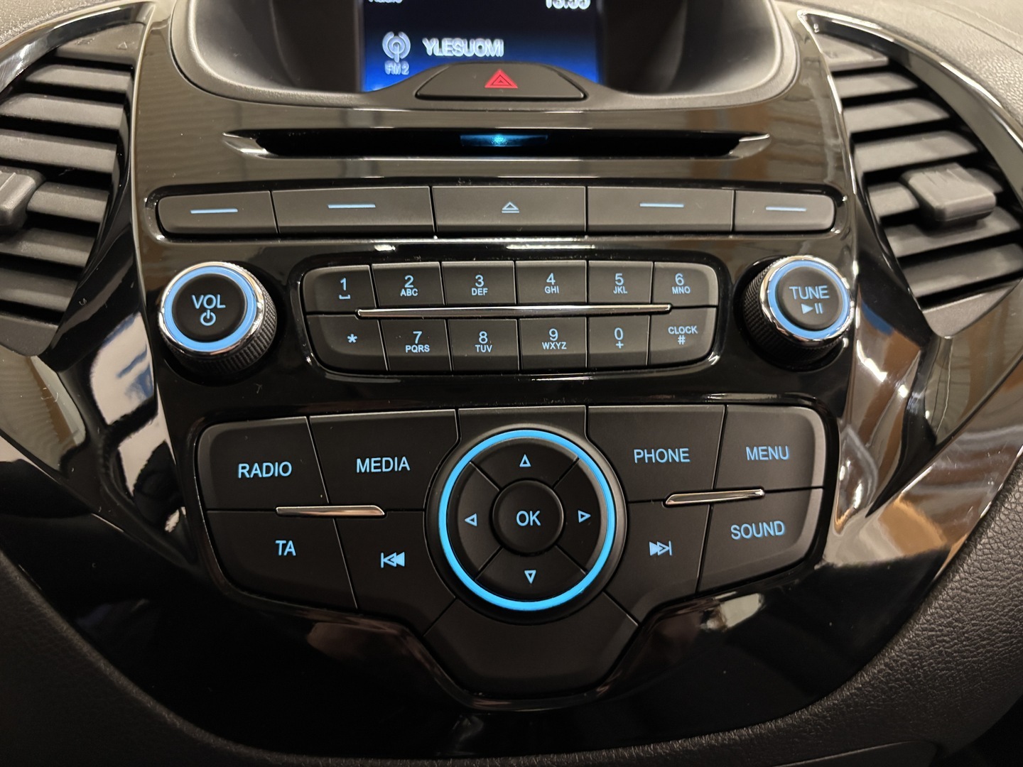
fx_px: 768
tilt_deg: -24.5
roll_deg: -1.6
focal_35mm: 26
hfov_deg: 67.3
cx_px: 512
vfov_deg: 53.1
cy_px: 384
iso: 500
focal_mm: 5.96
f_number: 1.6
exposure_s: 1/25
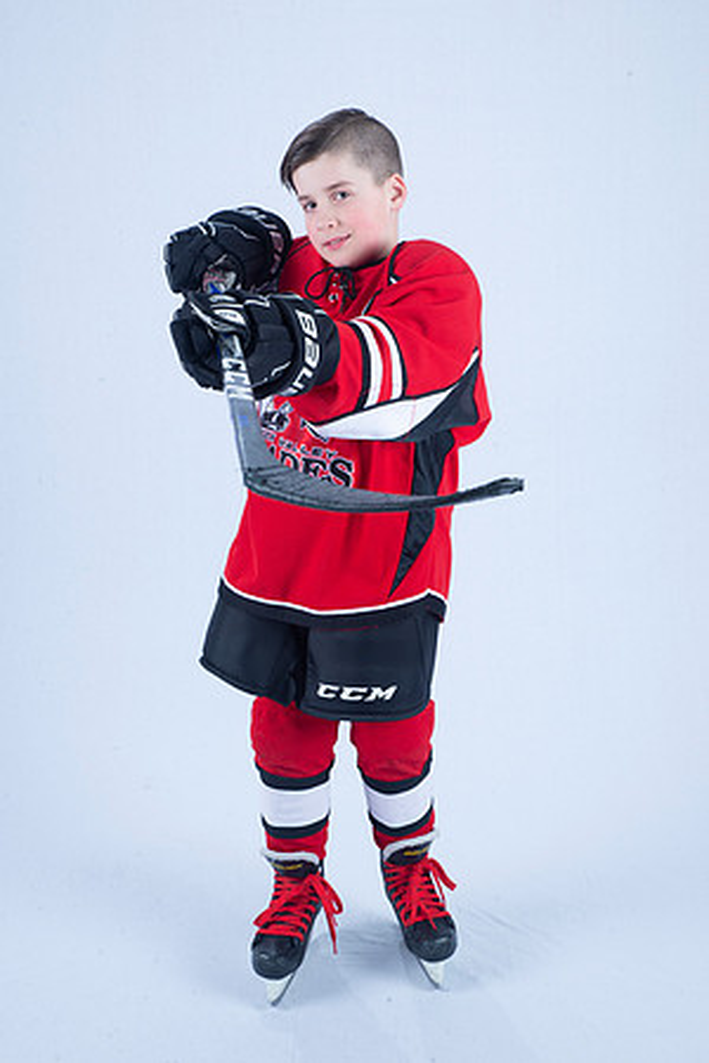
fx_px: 1536
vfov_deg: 38.2
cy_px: 532
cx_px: 354
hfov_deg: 26.0
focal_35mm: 52
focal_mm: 52
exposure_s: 1/160
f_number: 18
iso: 250
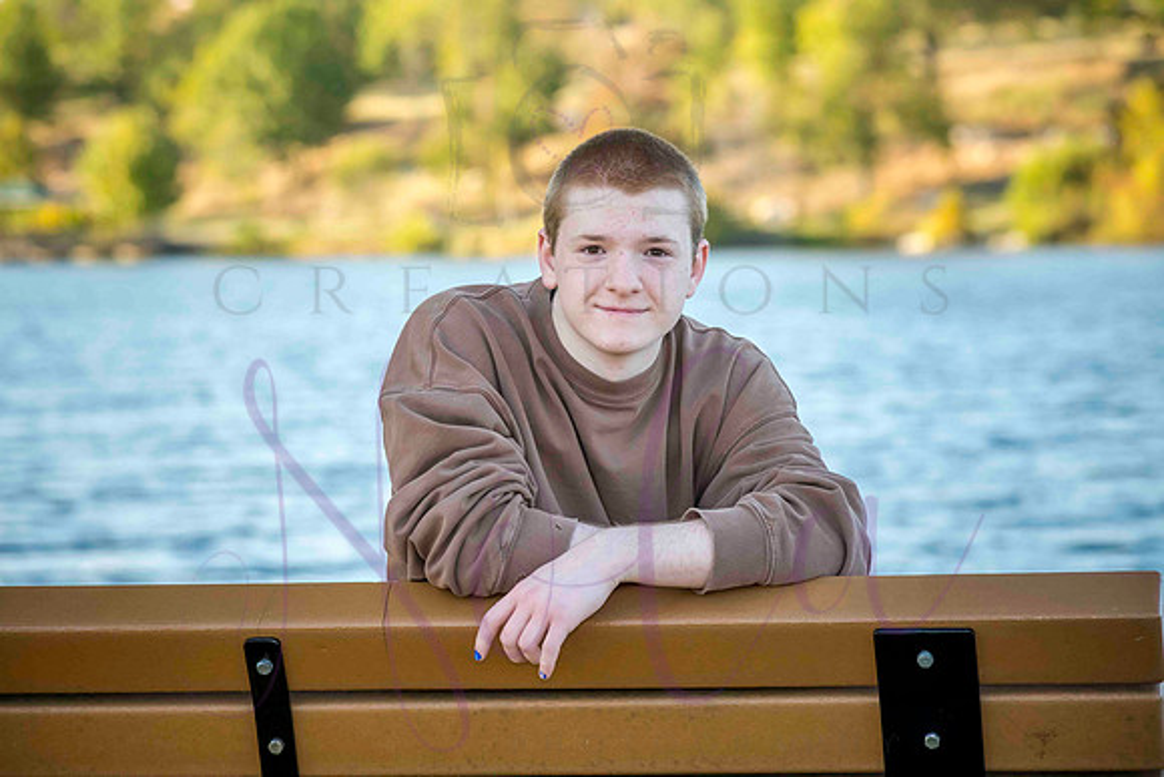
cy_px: 388
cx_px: 582
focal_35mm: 120
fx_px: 3881
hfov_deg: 17.1
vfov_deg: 11.4
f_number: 5.6
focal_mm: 120
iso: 400
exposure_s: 1/640
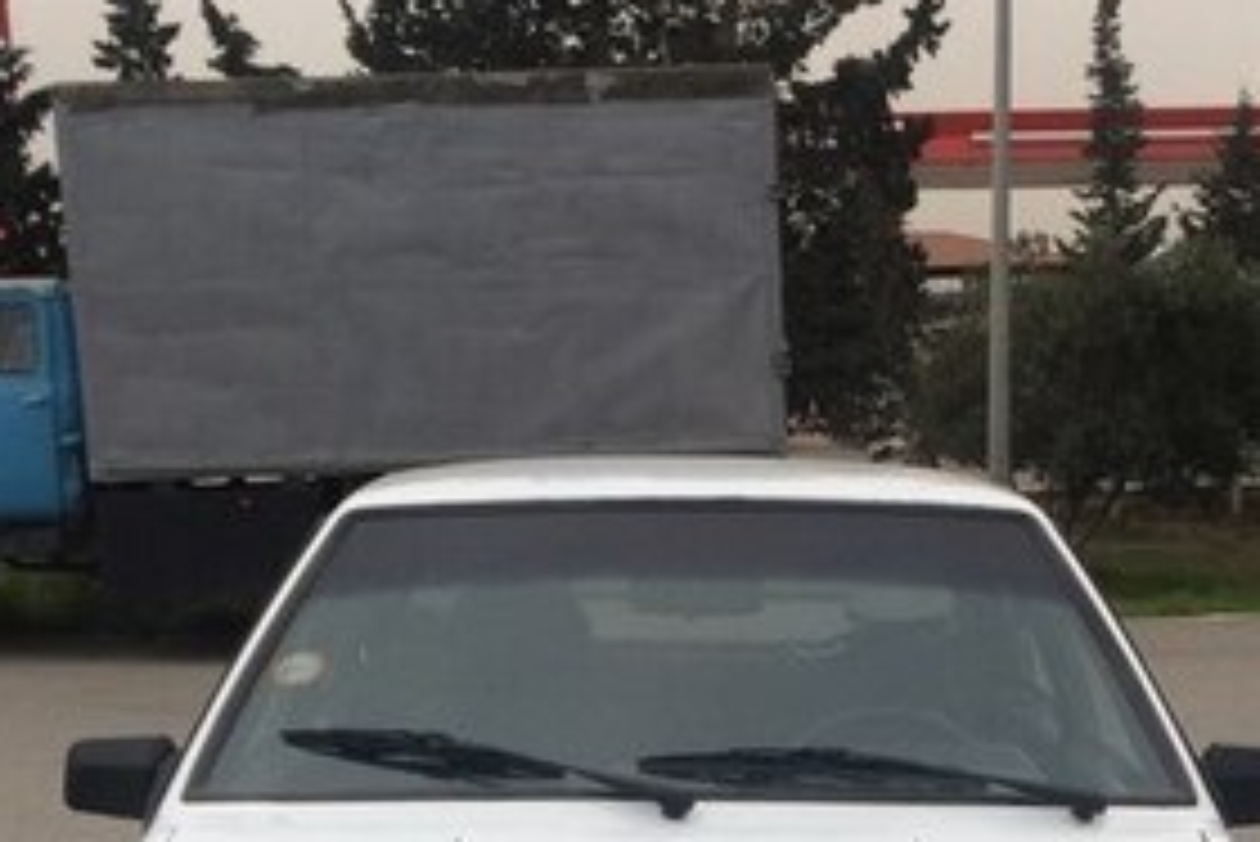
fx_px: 2486
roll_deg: +0.8
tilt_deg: -13.2
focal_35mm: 71
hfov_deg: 28.3
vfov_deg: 18.3
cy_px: 993
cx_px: 810
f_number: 2.2
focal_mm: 4.15
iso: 32
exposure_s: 1/117
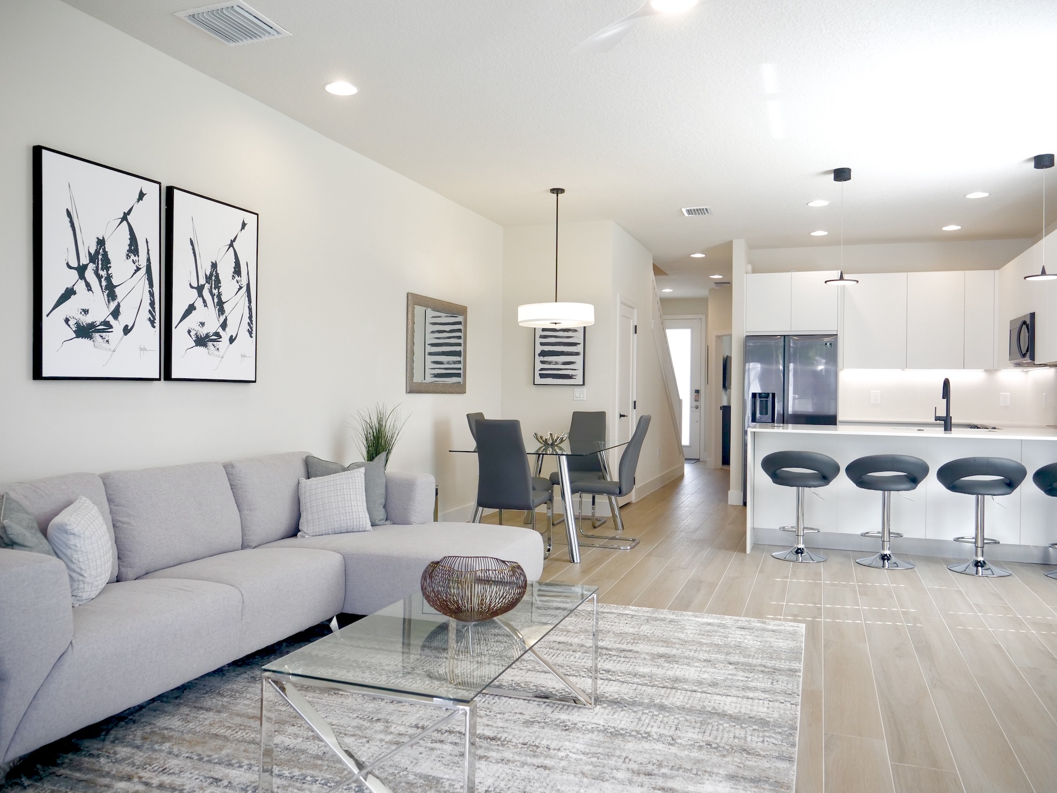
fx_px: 794
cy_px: 396
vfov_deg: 53.1
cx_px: 528
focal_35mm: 26
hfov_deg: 67.3
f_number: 2.9
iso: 500
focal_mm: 13
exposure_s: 1/200
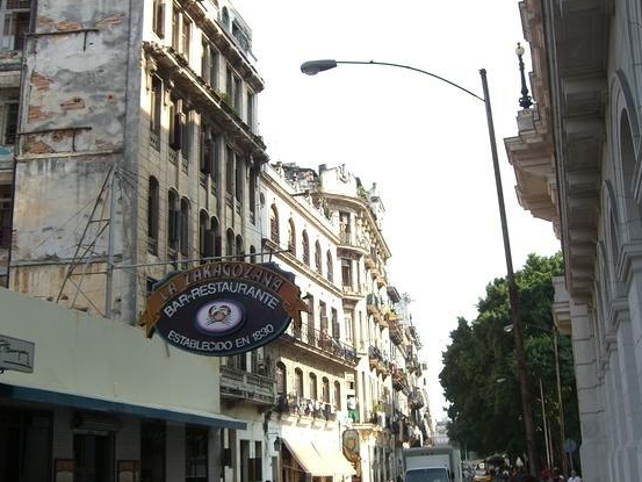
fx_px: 816
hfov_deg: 42.9
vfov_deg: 32.9
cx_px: 318
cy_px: 254
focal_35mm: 44
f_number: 4
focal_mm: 7.9
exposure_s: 1/200
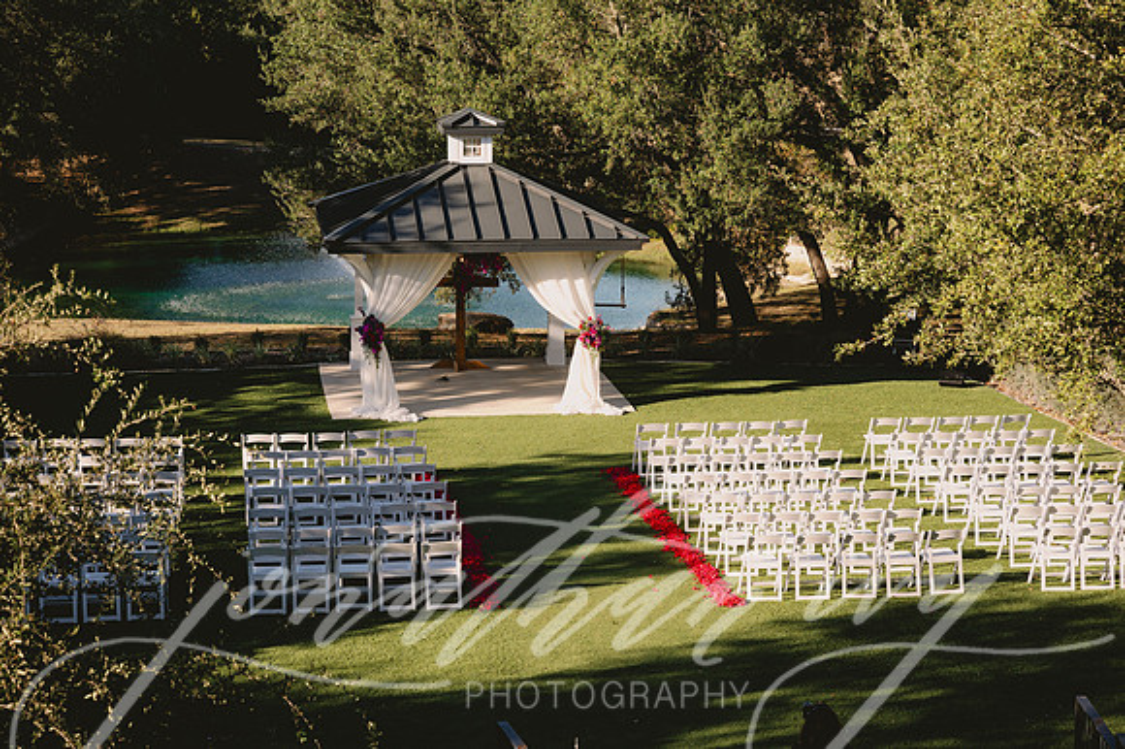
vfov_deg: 19.4
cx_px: 562
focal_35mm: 70
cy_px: 374
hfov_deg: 28.9
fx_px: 2186
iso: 100
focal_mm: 70
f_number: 5
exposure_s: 1/400
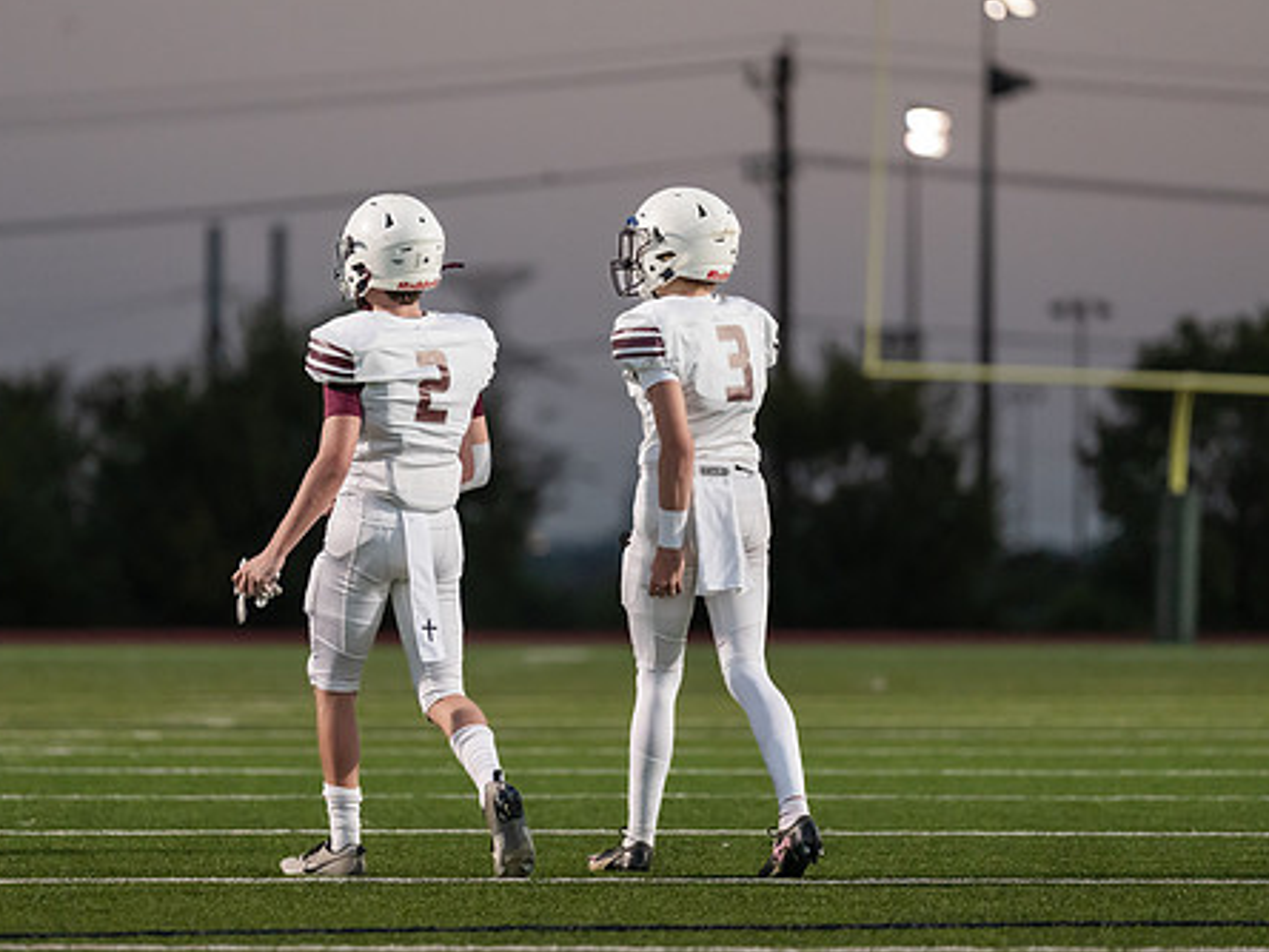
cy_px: 436
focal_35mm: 275
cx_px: 579
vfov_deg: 5.4
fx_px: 10084
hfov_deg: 7.2
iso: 3200
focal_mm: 200
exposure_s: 1/1250
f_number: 2.8
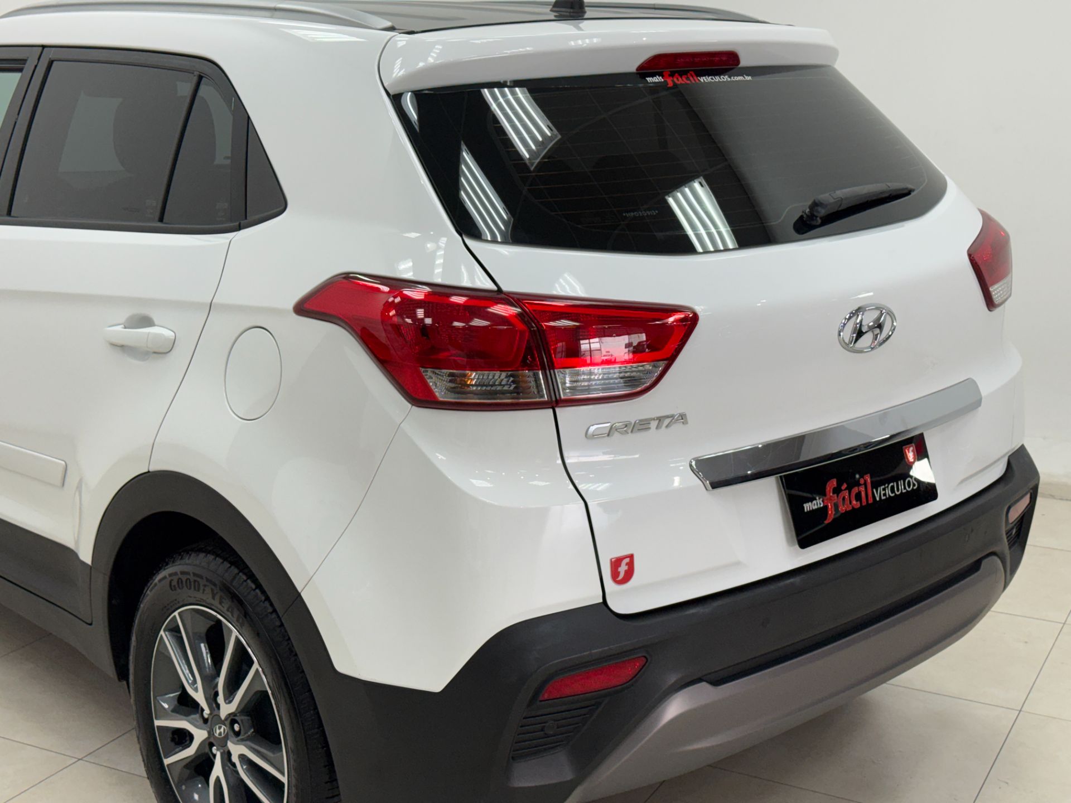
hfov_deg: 39.7
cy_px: 402
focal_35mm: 48
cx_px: 536
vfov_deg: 30.3
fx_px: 1485
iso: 80
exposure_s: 1/148
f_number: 1.78
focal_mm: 6.76
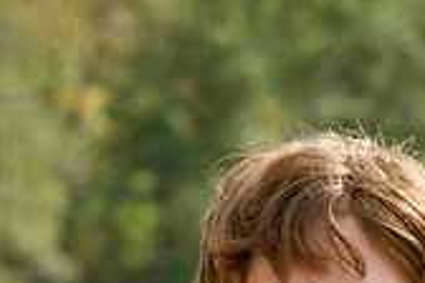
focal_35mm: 586
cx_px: 164
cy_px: 486
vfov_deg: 2.3
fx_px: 6918
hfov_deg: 3.5
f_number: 10
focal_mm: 170
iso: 800
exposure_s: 1/800
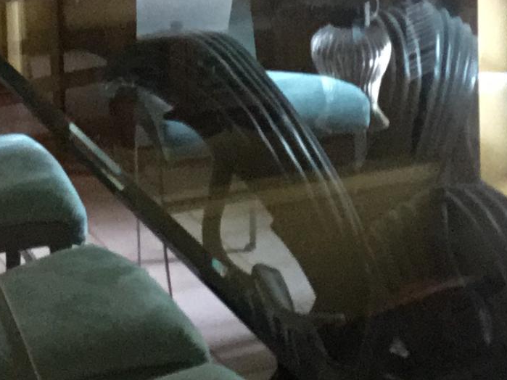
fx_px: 1948
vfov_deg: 10.7
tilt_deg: -7.2
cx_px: 269
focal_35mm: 133
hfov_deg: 14.8
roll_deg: +2.3
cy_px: -219
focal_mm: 3.3
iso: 200
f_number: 2.4
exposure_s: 1/17
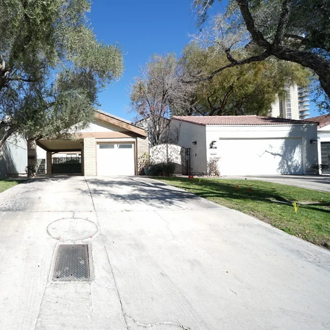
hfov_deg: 79.1
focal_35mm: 16
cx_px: 73
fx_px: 173
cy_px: 167
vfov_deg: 87.4
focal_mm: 12
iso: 50
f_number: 6.3
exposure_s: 1/125
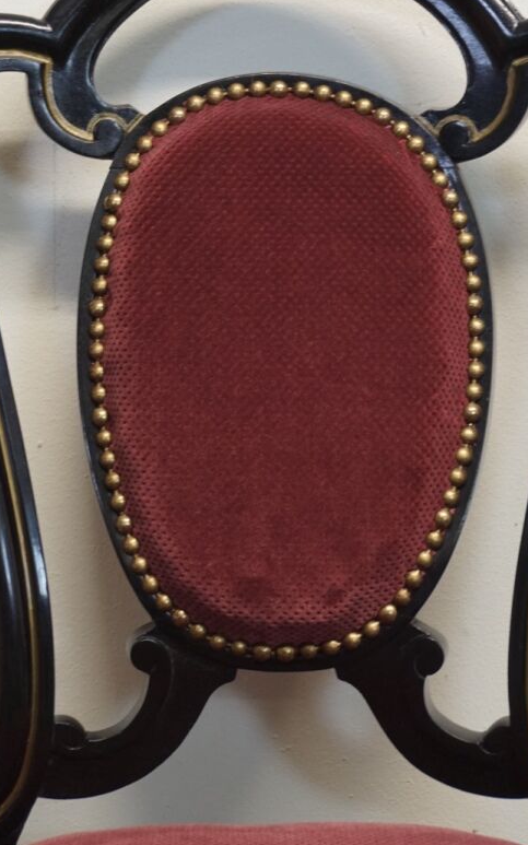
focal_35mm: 81
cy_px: 380
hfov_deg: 16.1
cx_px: 297
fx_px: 1865
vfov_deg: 25.5
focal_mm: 40
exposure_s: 1/50
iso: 1000
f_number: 5.6
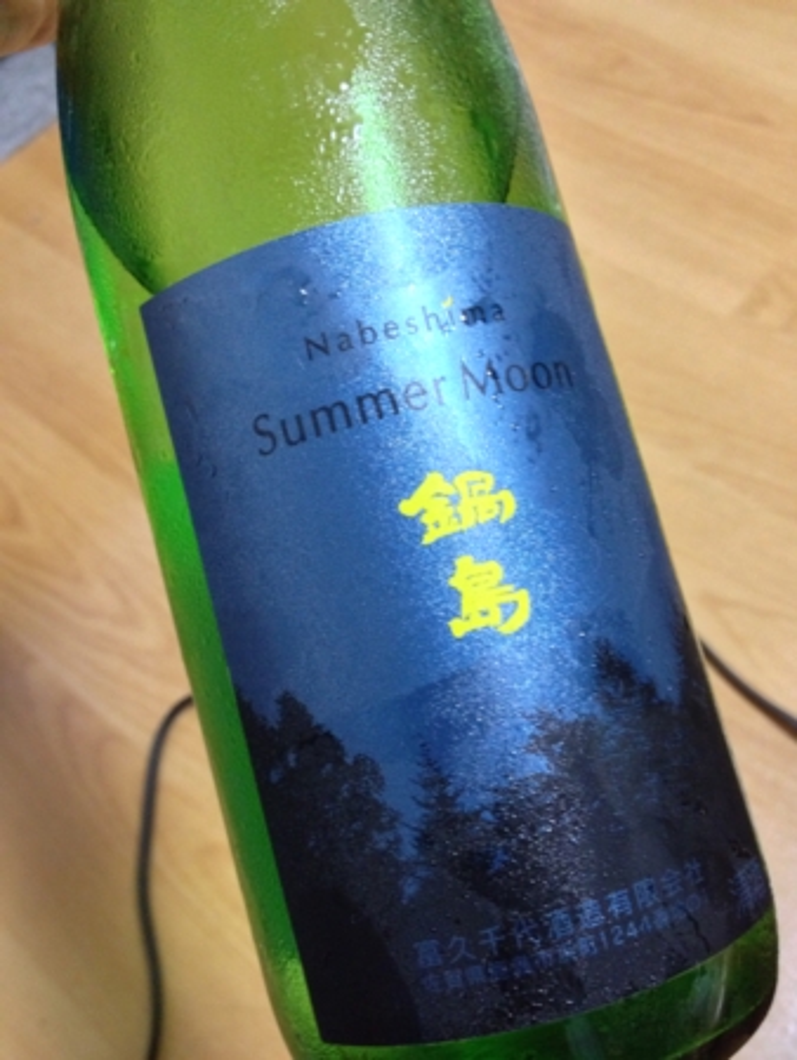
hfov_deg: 40.7
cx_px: 398
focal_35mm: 35
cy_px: 530
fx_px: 1073
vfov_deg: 52.6
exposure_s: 1/15
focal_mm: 4.28
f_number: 2.4
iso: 500
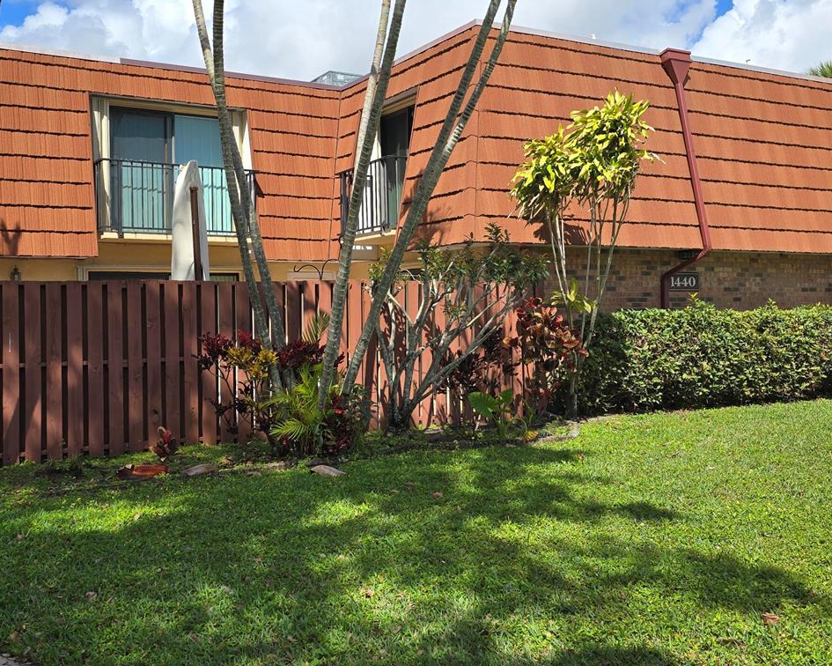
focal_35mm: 38
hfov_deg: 47.9
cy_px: 292
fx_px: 936
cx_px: 402
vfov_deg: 39.1
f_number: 1.7
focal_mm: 6.3
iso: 12
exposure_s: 1/724
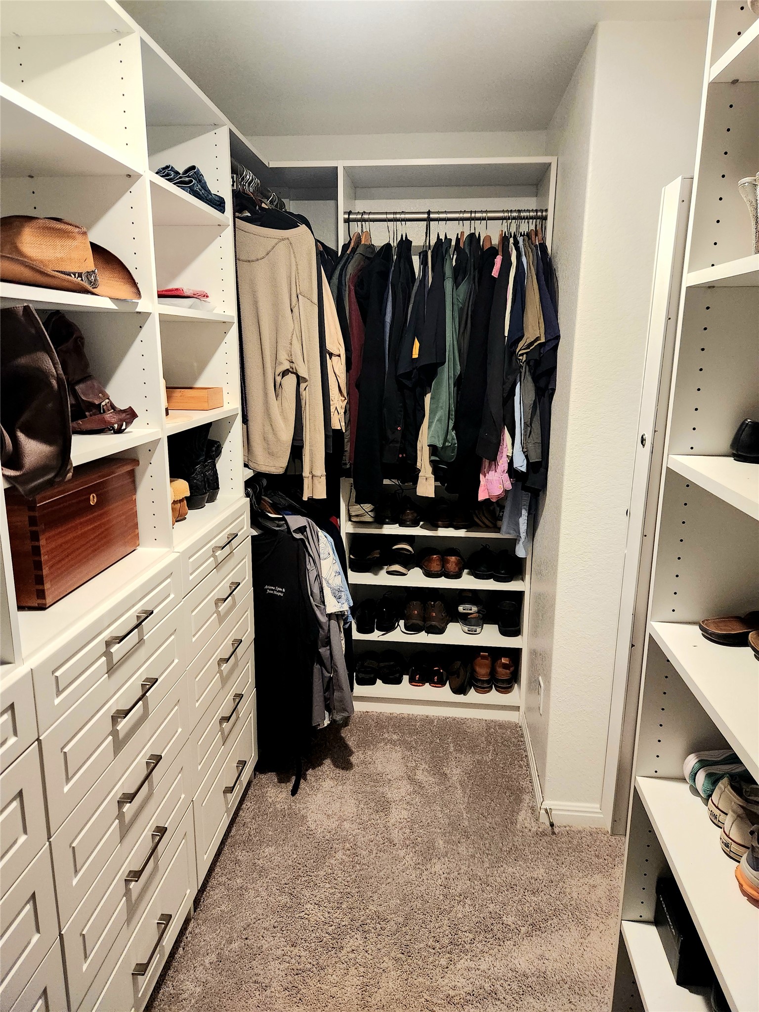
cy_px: 506
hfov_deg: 58.9
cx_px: 380
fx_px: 672
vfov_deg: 73.9
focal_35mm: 23
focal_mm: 5.4
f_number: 1.8
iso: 800
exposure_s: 1/120
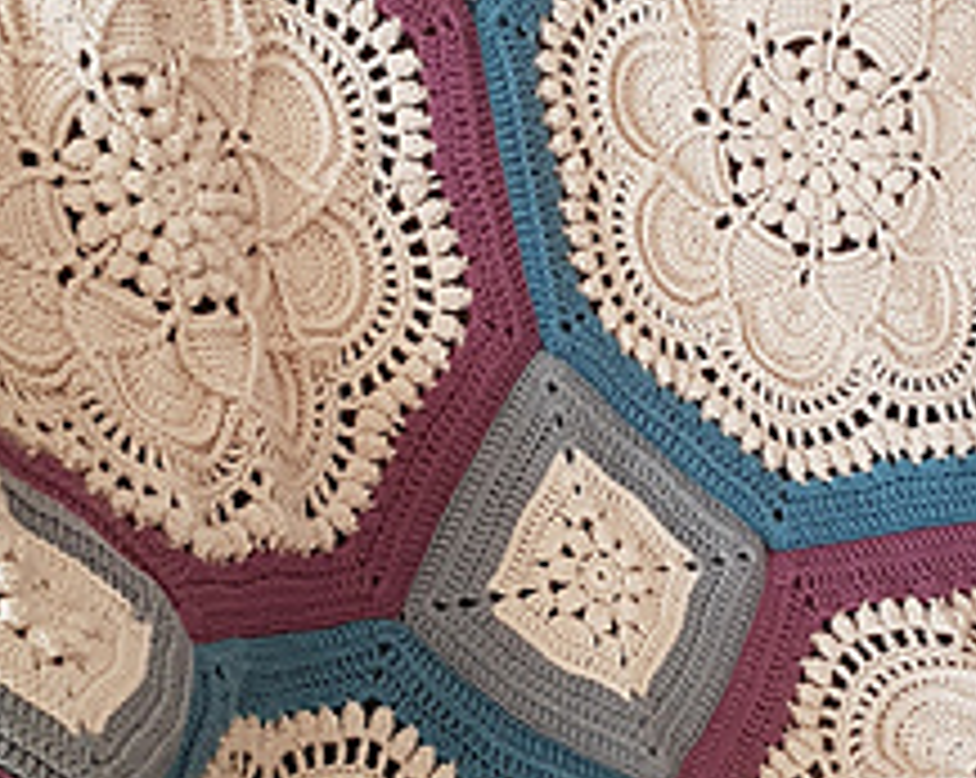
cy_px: 297
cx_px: 625
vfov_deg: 20.4
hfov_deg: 25.3
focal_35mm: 75
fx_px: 2164
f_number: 1.7
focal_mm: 4.2
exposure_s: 1/50
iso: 200
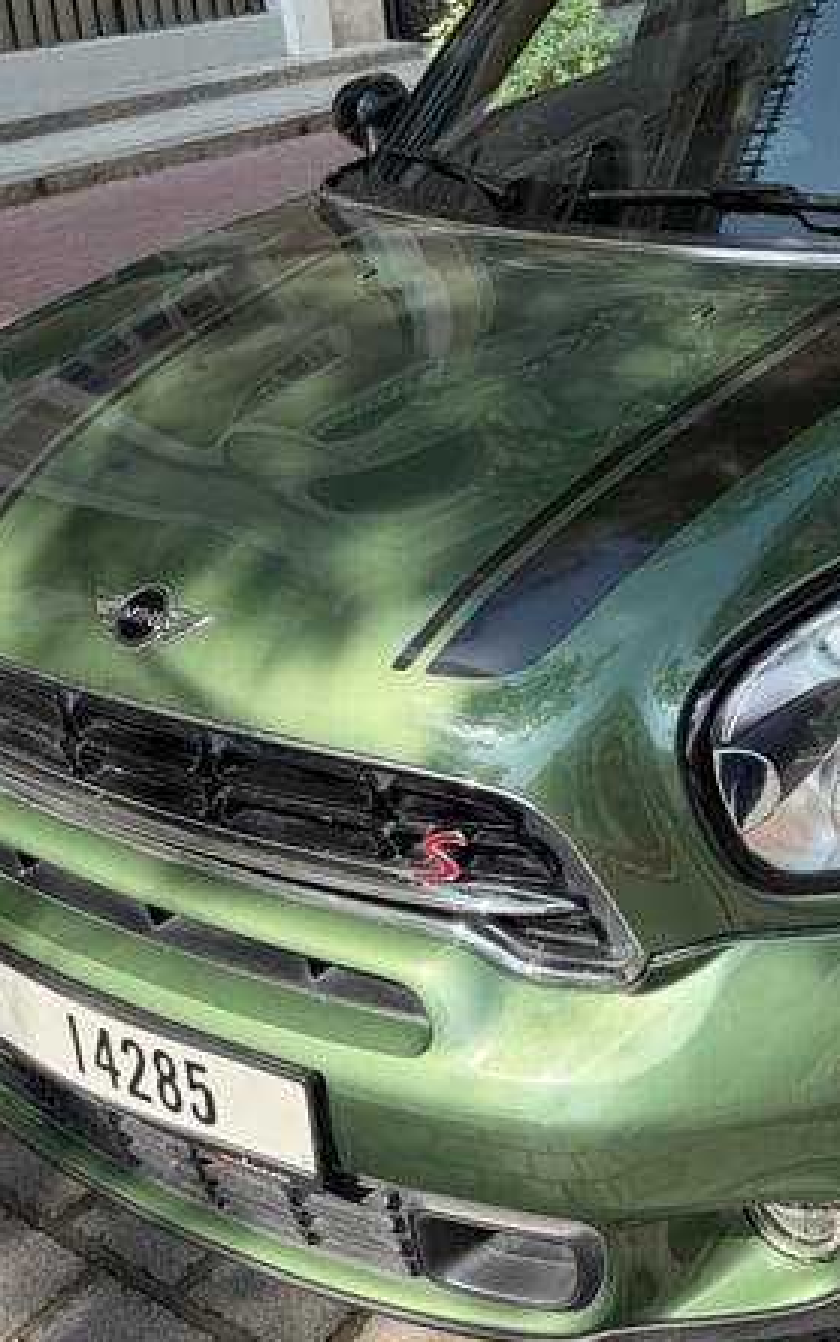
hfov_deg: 28.4
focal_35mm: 44
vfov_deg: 44.1
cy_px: 378
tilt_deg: -19.7
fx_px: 1610
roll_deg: +2.9
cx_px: 716
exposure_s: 1/1522
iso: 80
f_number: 1.78
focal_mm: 6.76
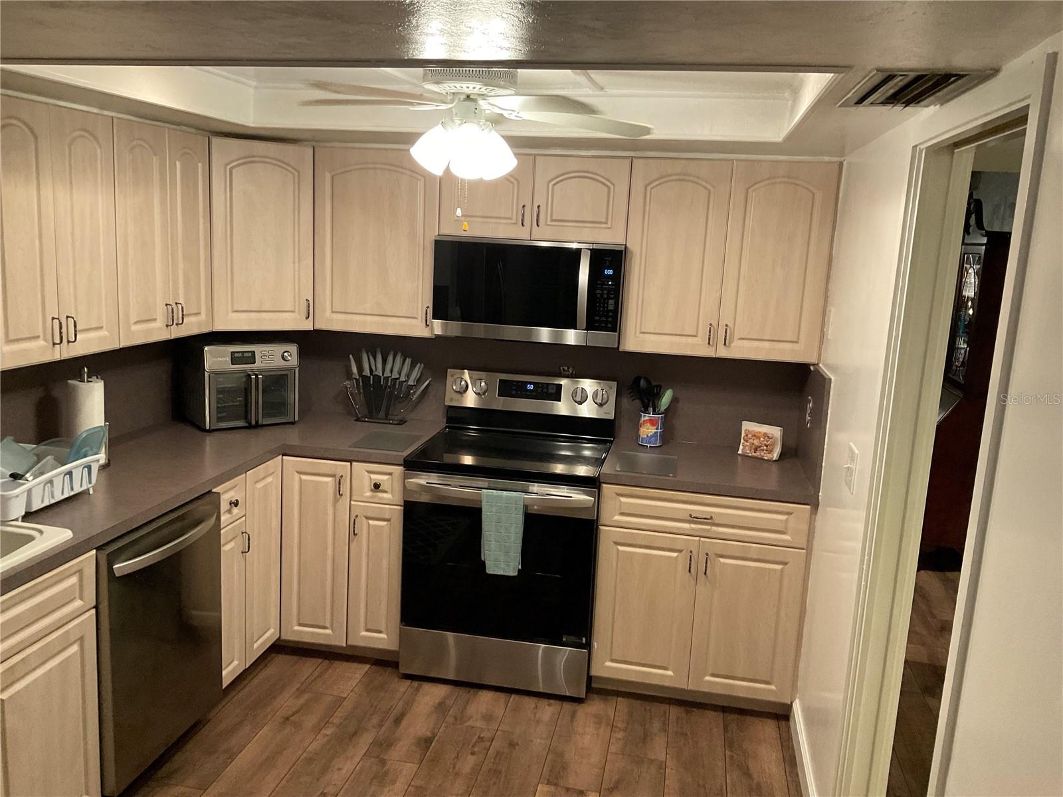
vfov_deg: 48.2
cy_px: 398
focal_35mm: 29
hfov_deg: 61.7
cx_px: 532
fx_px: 891
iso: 200
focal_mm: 3
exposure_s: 1/60
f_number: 1.8
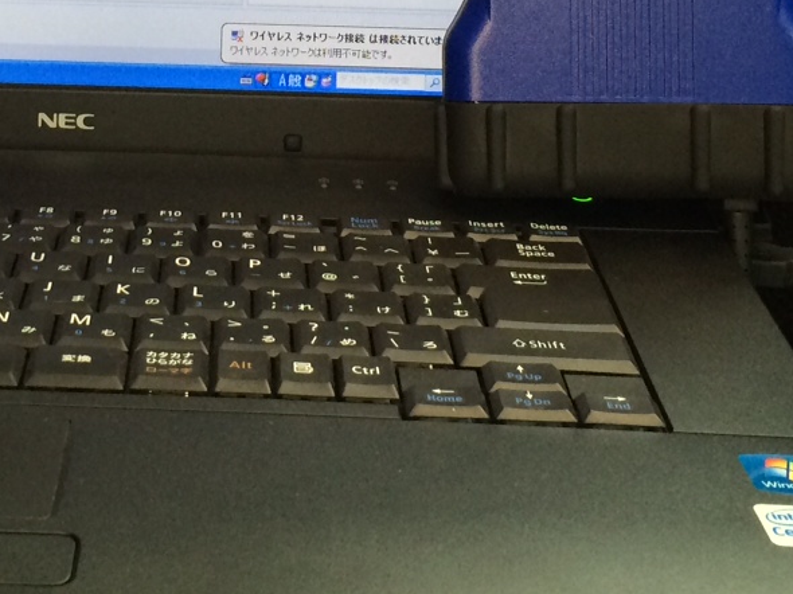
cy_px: -86
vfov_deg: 17.1
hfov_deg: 23.3
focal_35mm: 83
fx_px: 1901
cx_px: 172
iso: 50
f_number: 2.2
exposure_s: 1/30
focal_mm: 4.12
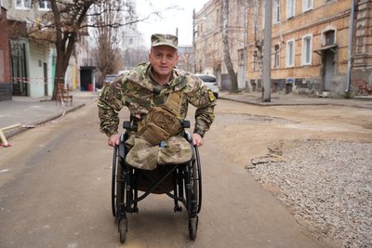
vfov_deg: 35.1
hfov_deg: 50.7
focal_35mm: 38
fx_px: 393
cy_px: 124
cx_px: 186
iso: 100
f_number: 4.5
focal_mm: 38
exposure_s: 1/80
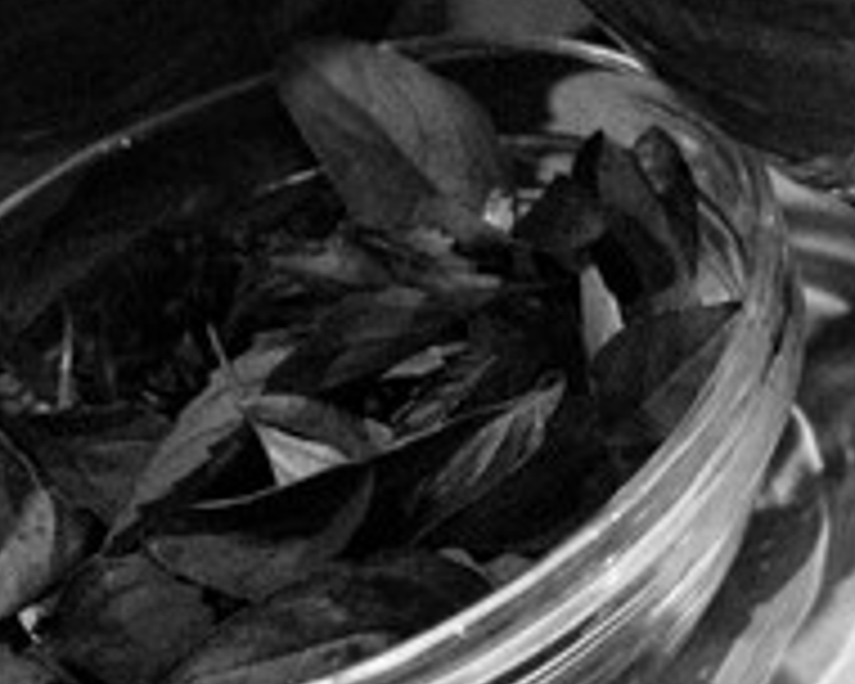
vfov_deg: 7.3
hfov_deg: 8.6
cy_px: -360
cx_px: 1930
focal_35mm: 208
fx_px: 5263
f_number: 2.8
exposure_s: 1/75
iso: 800
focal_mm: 23
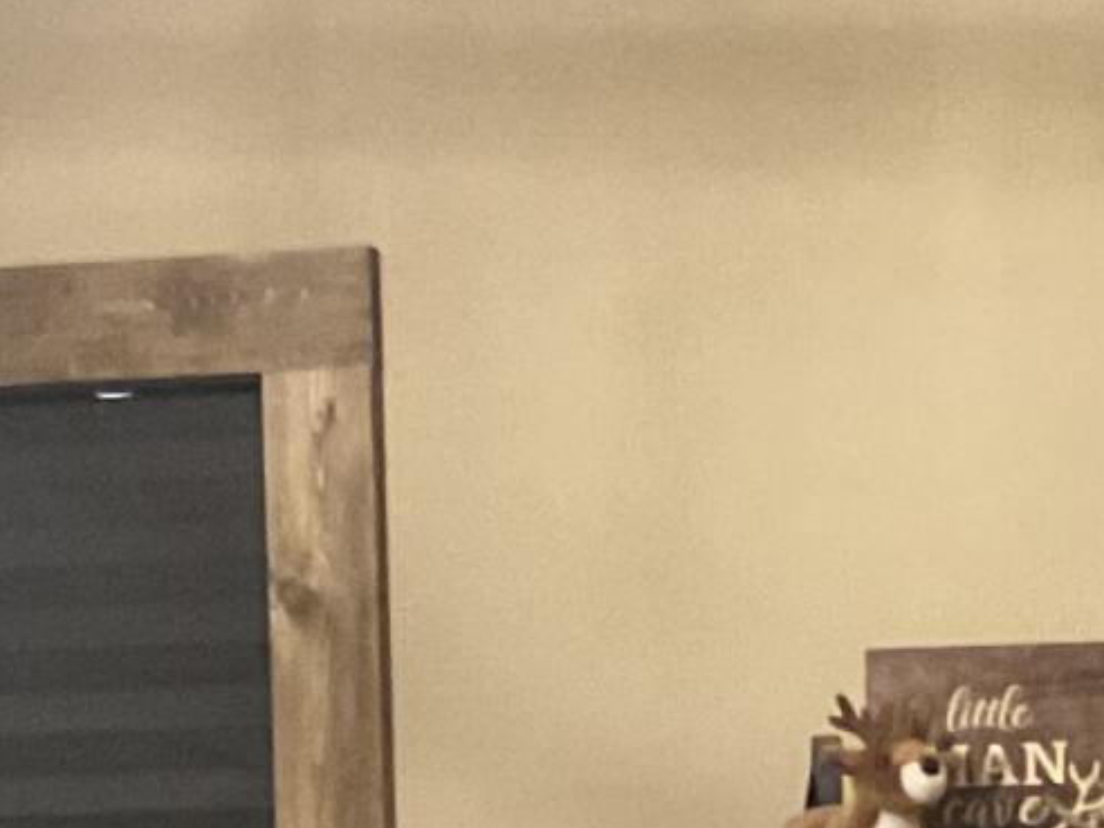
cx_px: 489
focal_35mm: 177
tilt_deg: -4.2
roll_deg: +0.6
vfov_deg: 8.1
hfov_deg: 11.2
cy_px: 1566
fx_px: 5645
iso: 500
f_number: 1.8
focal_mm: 3
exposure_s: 1/30
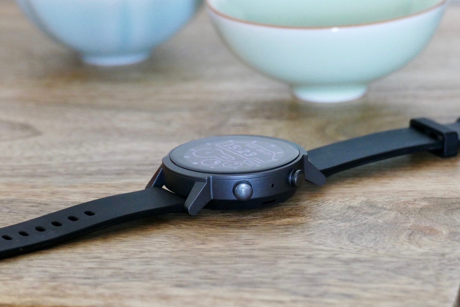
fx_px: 2887
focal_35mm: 226
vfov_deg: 6.1
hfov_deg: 9.1
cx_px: 230
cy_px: 154
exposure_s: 1/40
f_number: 4
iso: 1600
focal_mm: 82.28
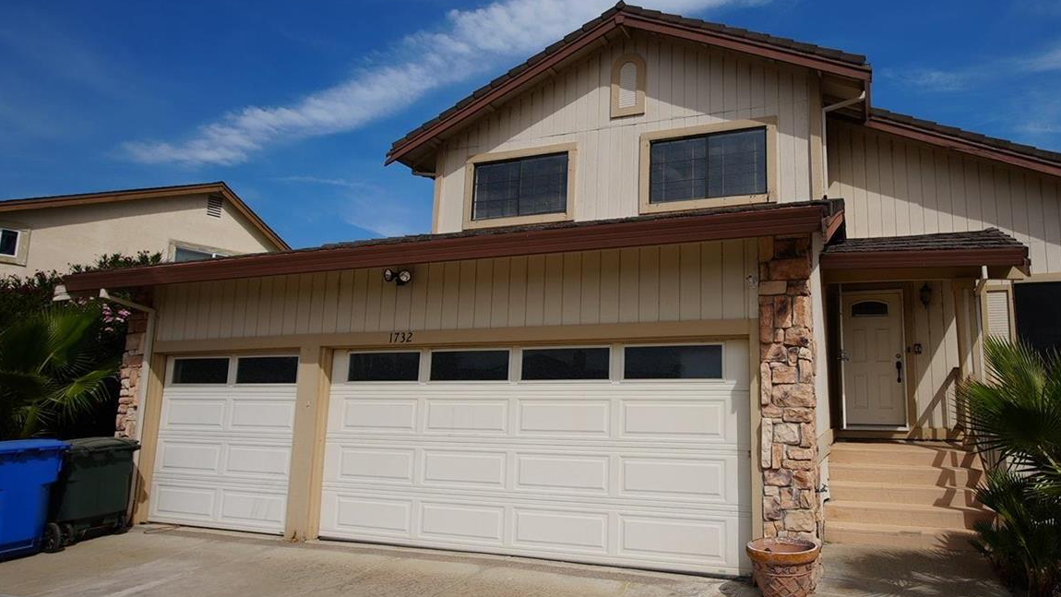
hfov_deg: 82.3
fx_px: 591
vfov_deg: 53.6
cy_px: 313
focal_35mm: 21
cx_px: 661
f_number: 5
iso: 80
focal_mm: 11
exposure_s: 1/1000
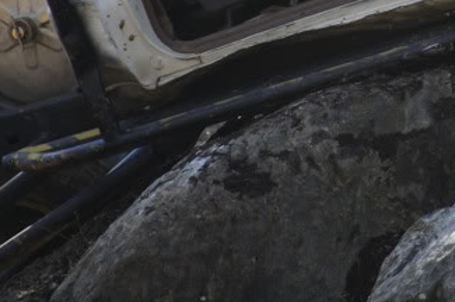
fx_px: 11932
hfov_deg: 2.2
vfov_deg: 1.5
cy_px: -143
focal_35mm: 945
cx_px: 553
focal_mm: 200
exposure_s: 1/125
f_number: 5.6
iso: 200
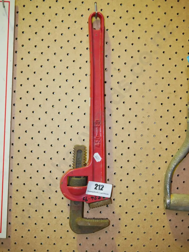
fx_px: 335
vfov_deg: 41.2
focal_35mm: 46
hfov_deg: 31.5
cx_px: 94
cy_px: 126
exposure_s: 1/160
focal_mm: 23
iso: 3200
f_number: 5.6
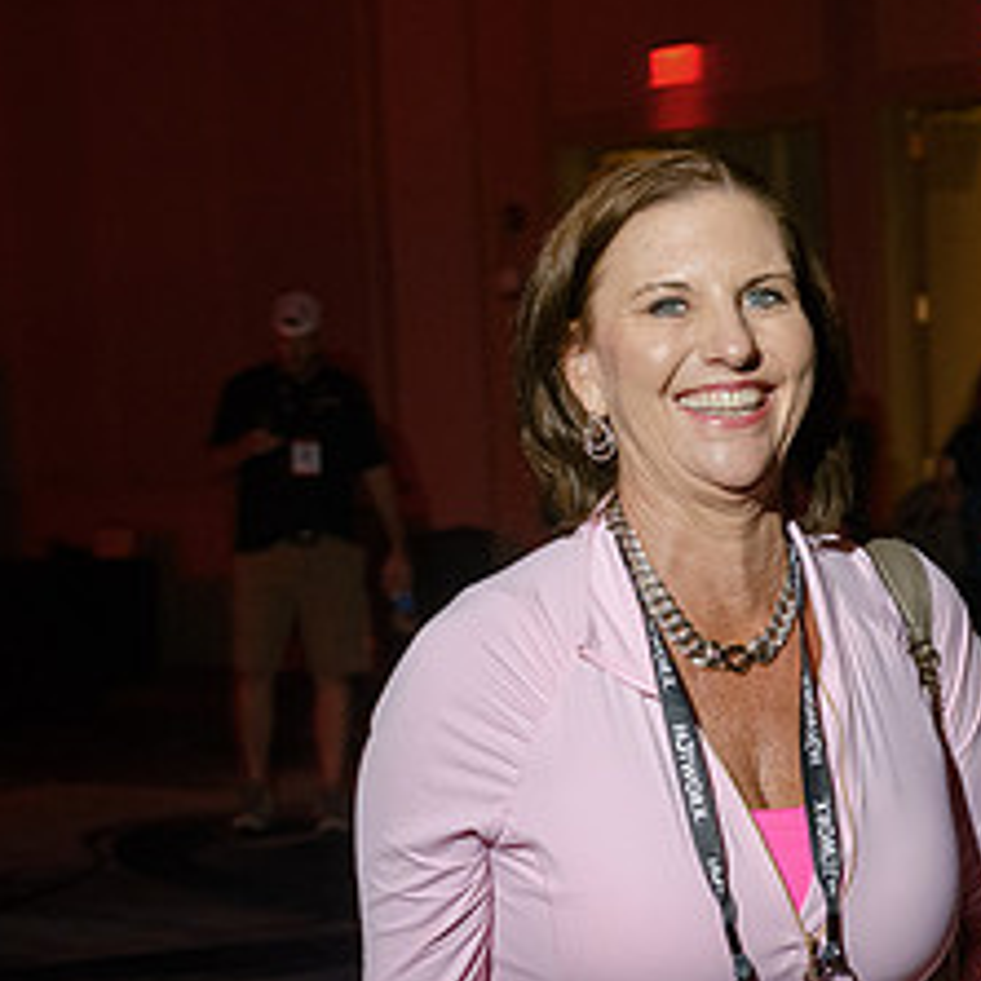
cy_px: 678
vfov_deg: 18.6
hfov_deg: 18.7
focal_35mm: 93
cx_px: 594
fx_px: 2982
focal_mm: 35
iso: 1250
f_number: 4
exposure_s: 1/160
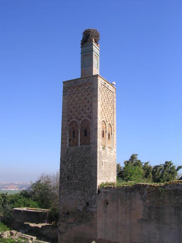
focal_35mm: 38
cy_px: 122
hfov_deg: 37.7
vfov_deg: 49.0
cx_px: 91
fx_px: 266
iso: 50
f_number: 5.6
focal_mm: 5.8
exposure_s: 1/266
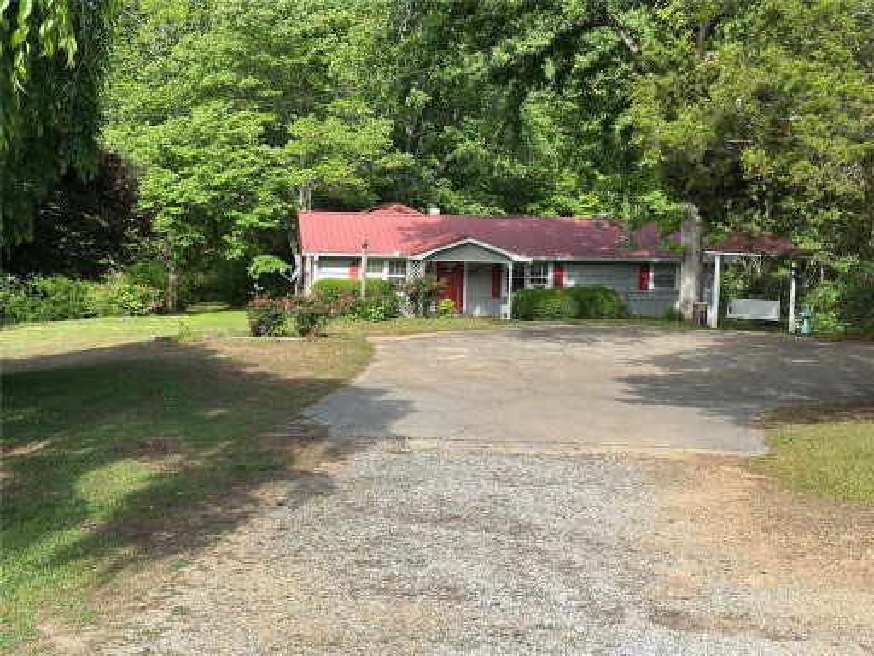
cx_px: 437
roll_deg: -1.7
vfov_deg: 30.3
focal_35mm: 48
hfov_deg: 39.7
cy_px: 328
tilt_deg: -8.4
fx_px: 1212
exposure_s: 1/1289
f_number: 1.78
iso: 64
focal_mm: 6.86
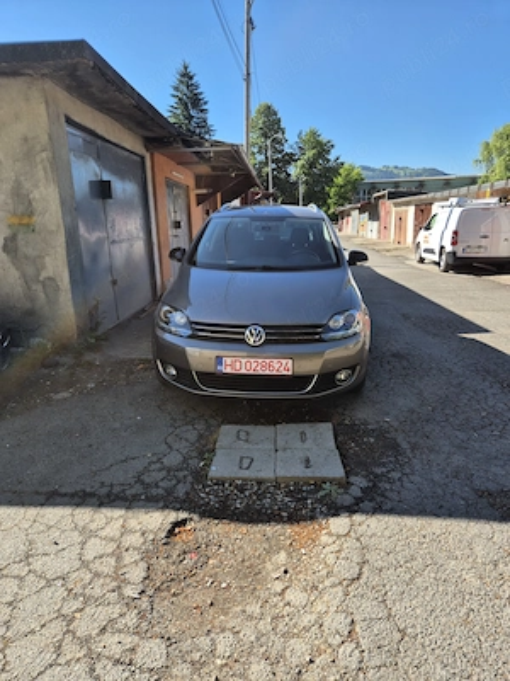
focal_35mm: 23
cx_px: 255
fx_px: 452
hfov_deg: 58.9
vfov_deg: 73.9
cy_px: 340
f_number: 1.8
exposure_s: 1/950
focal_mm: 5.4
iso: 25
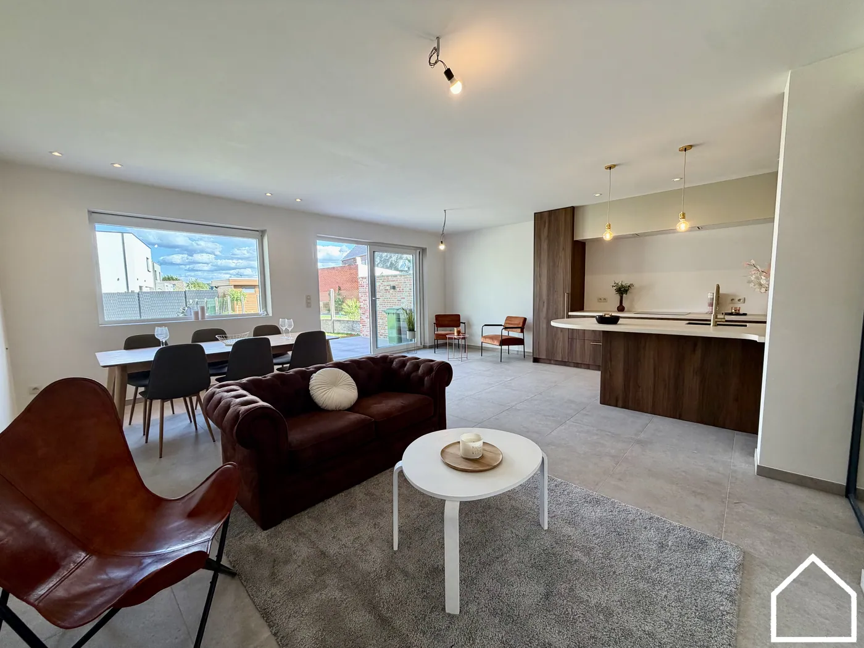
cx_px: 432
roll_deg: +0.8
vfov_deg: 85.7
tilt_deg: -5.3
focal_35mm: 14
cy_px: 324
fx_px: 349
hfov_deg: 102.1
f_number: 2.2
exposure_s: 1/100
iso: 80
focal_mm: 2.22
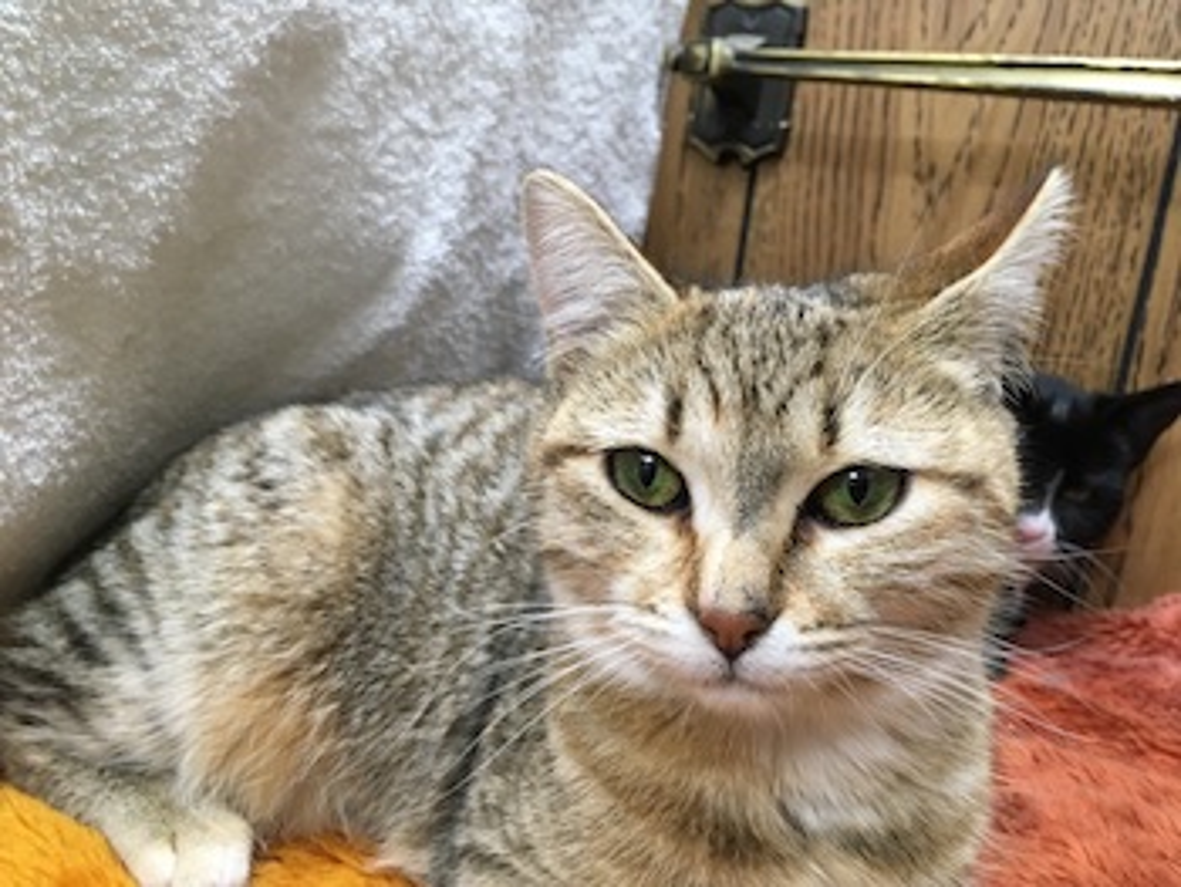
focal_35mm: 29
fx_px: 990
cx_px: 590
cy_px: 444
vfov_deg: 48.3
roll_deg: -7.0
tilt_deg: -13.5
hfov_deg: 61.6
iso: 125
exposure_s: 1/30
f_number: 2.2
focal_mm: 4.15
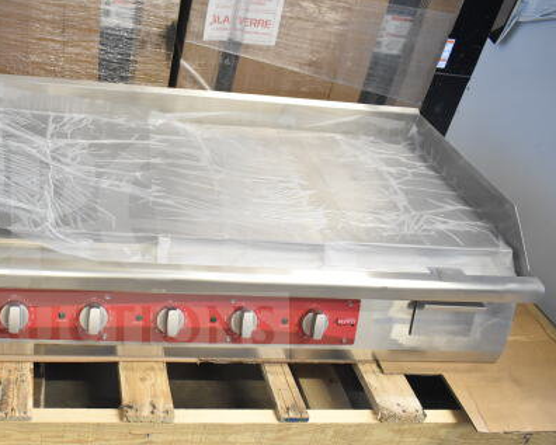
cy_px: 248
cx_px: 131
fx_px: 642
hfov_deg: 45.0
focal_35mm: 39
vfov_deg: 38.2
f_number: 3.5
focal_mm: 18
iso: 1600
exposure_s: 1/50
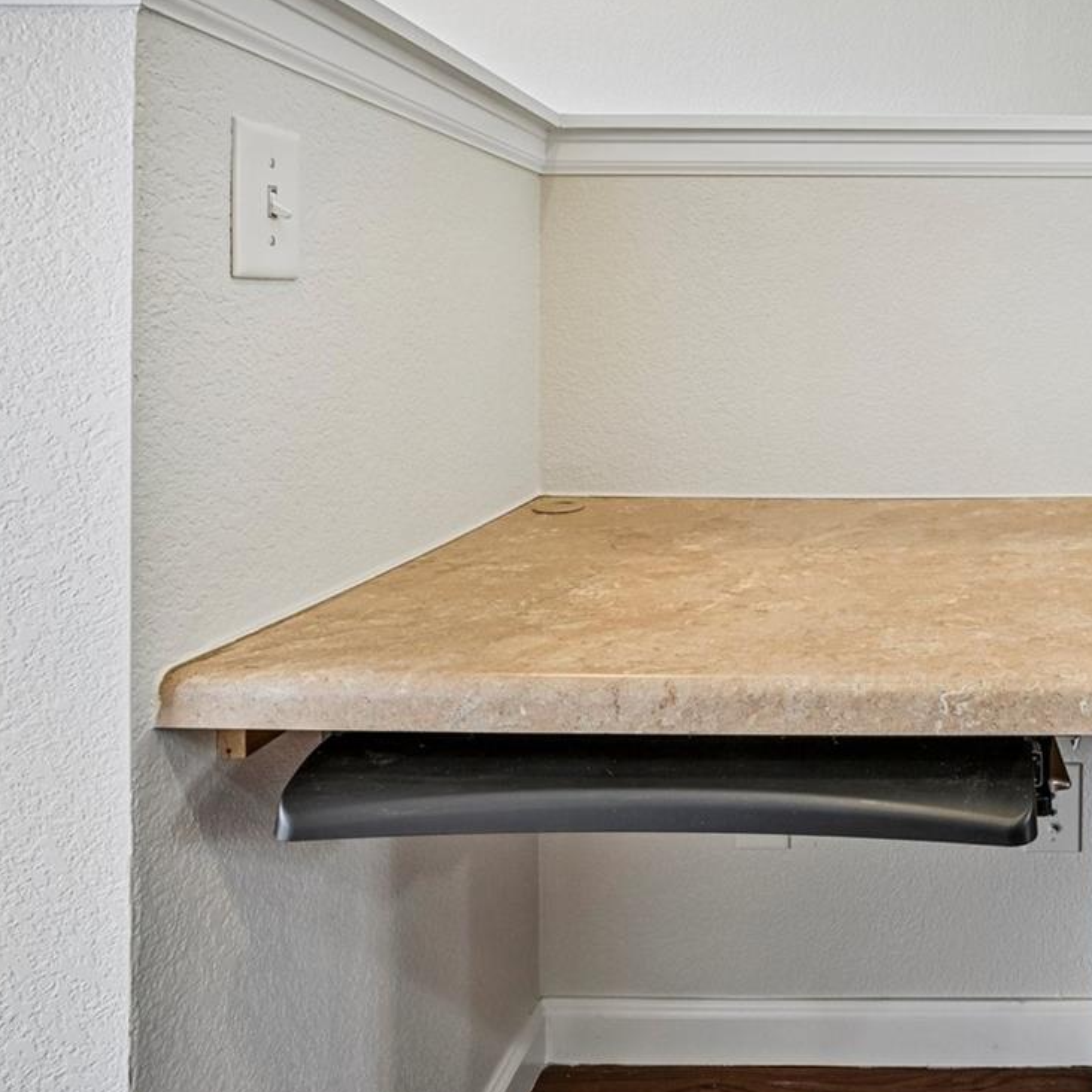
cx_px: 914
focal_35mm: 26
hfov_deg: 55.4
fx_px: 928
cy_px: 309
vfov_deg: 58.6
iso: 400
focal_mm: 14
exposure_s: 1/15
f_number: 10
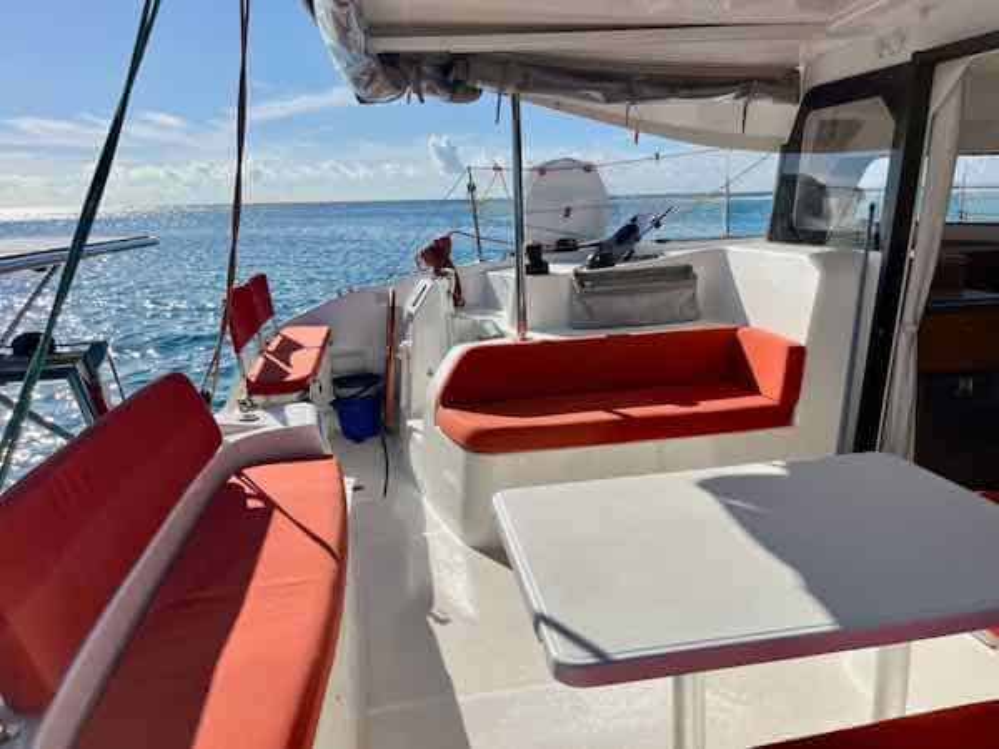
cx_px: 500
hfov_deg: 67.3
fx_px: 750
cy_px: 374
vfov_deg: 53.1
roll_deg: +1.5
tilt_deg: -13.2
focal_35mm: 26
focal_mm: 5.1
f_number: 1.6
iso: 50
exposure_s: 1/9091
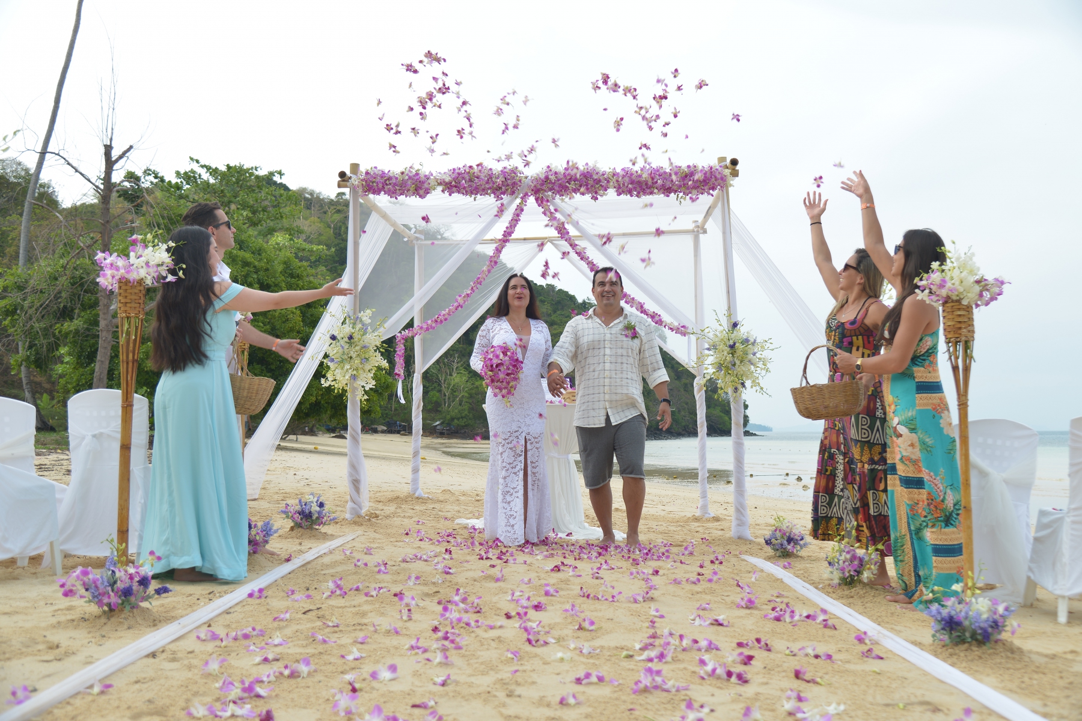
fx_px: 1052
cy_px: 360
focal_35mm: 35
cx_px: 541
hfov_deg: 54.4
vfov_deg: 37.9
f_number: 4
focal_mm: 35
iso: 100
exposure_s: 1/160
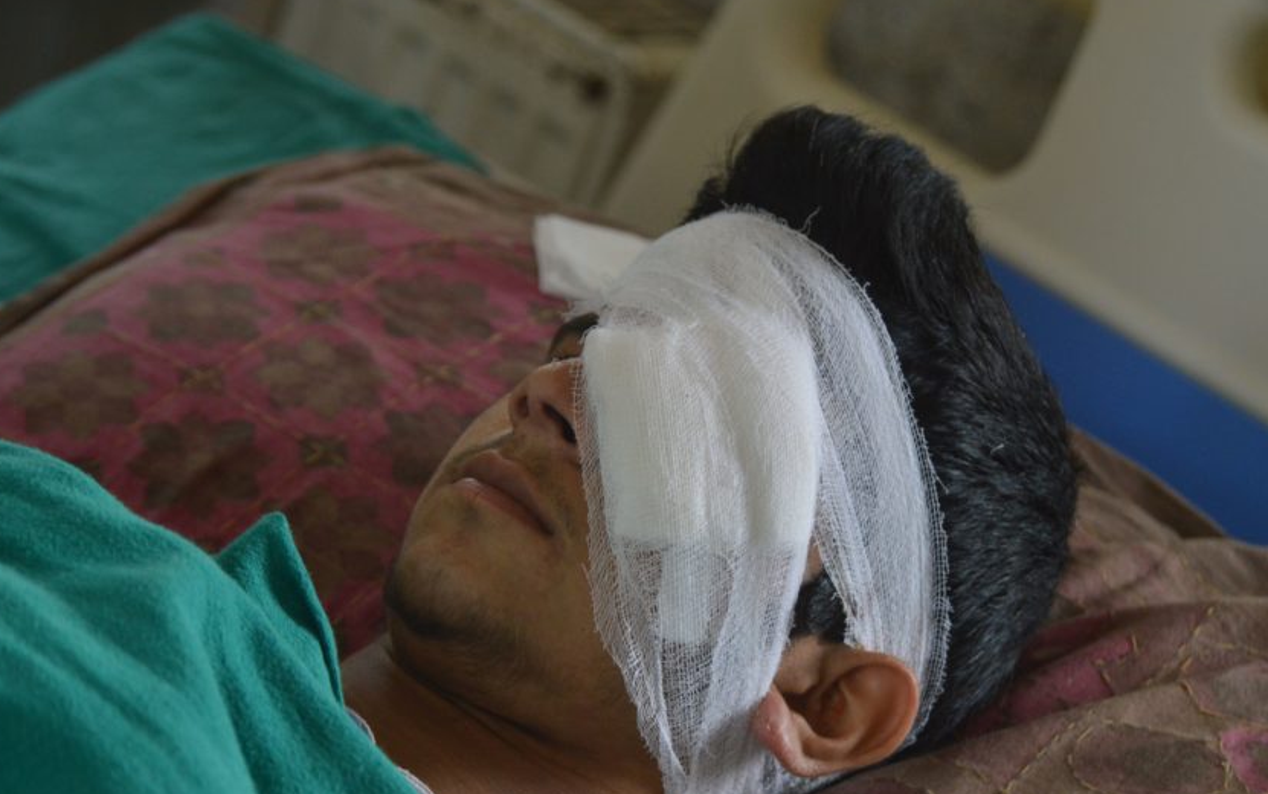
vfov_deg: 9.3
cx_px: 639
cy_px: 440
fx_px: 4859
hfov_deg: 14.9
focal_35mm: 141
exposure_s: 1/80
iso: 800
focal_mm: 85
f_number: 5
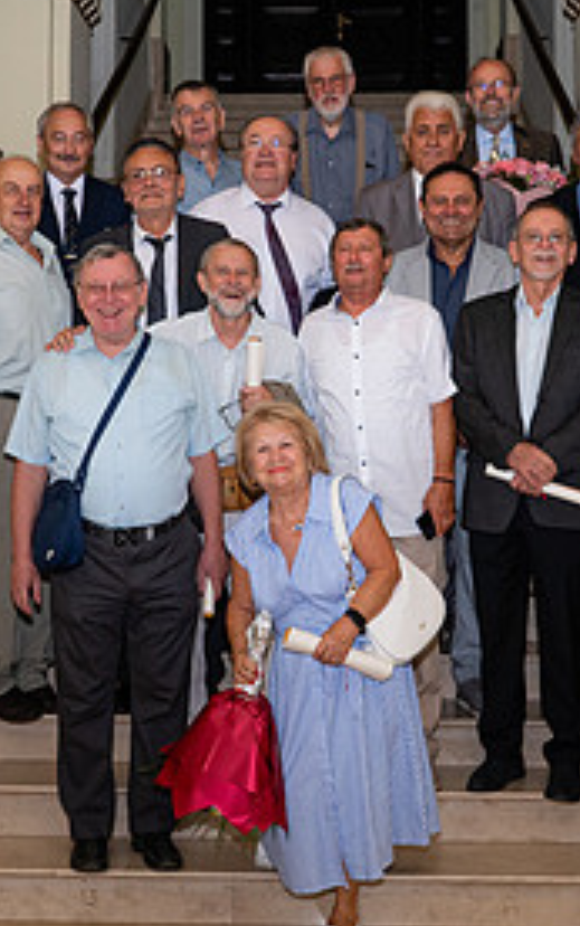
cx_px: 251
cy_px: 353
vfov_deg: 31.8
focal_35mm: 64
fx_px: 1615
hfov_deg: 20.3
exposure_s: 1/200
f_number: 5
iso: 2500
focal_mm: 25.5
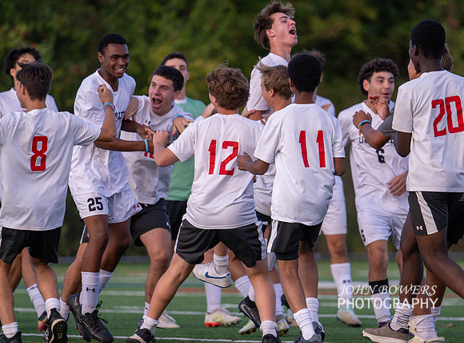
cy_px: 200
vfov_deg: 3.0
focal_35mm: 499
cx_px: 280
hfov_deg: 4.0
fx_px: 6644
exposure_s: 1/2500
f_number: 4.5
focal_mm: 400
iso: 1600
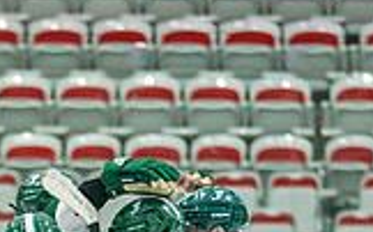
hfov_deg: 2.8
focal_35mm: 764
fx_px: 7761
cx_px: 176
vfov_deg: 1.7
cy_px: 429
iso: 1000
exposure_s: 1/640
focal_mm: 140
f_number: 3.2
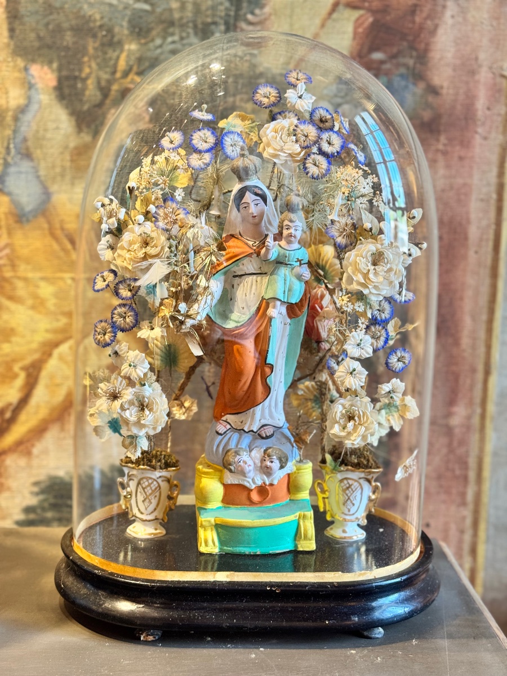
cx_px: 254
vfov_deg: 39.7
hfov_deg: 30.3
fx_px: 937
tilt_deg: -8.9
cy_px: 338
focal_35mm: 48
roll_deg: -3.1
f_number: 1.78
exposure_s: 1/50
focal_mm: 6.76
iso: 160
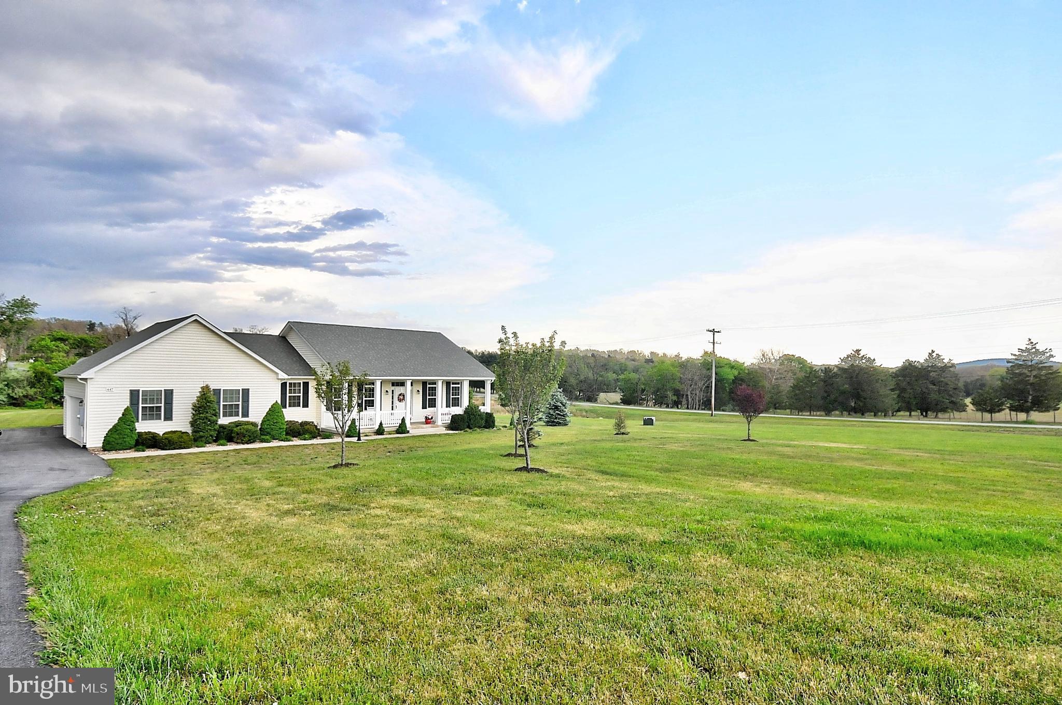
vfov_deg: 63.1
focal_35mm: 20
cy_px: 352
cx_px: 531
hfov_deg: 85.5
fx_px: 575
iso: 800
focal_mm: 13
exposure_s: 1/250
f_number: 8
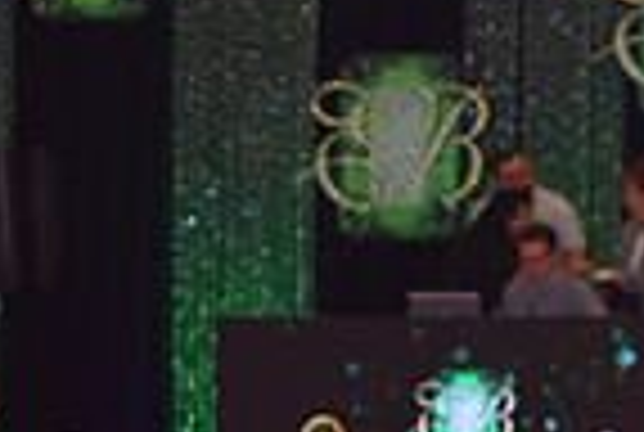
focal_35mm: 324
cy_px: 731
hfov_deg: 6.3
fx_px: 5808
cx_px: -162
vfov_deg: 4.2
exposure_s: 1/250
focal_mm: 80
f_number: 4.5
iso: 2000
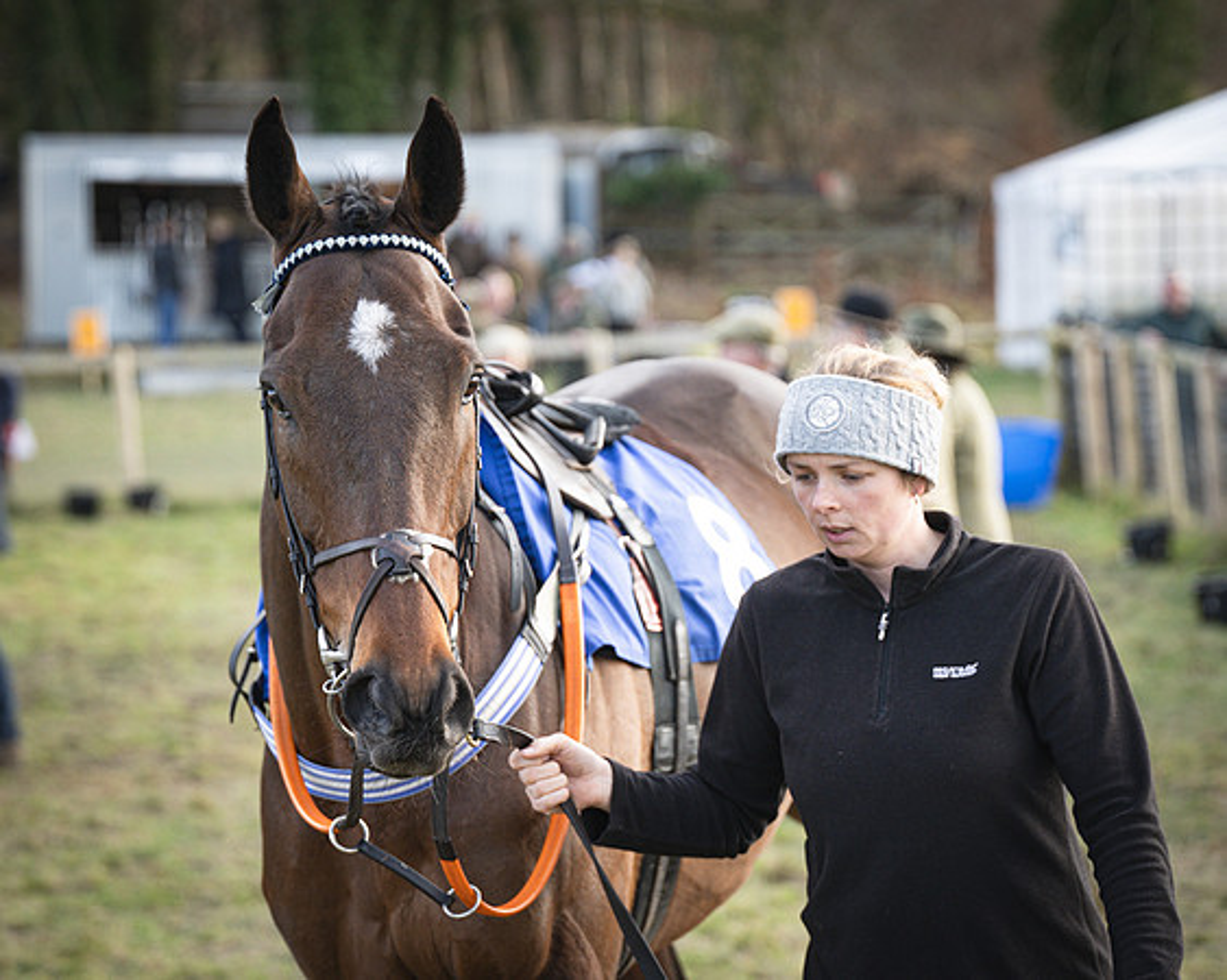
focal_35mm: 130
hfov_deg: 14.9
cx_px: 617
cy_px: 490
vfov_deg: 11.9
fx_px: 4704
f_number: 2.8
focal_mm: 77
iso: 400
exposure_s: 1/640
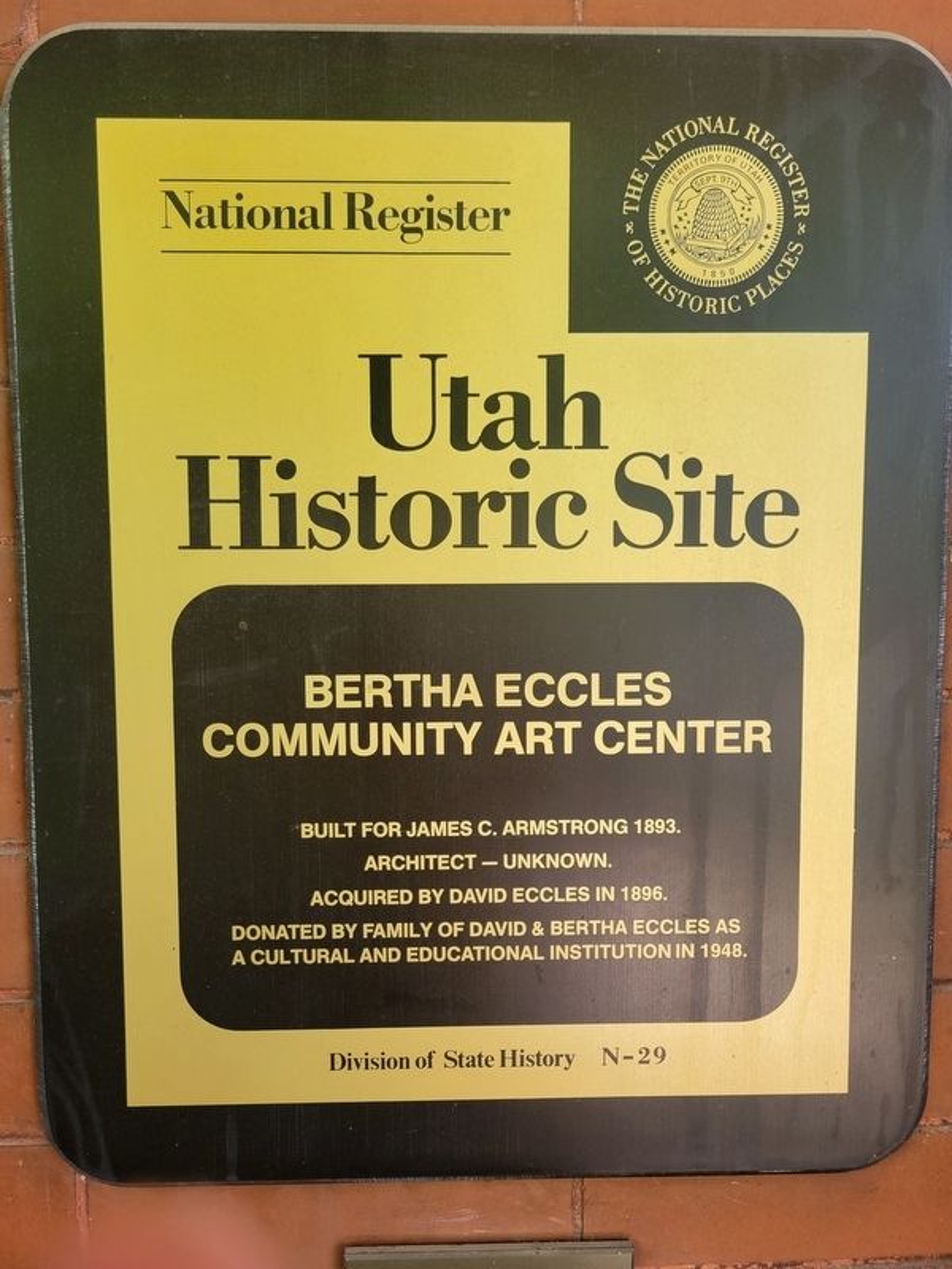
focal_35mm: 26
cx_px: 476
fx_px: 953
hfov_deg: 53.1
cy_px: 634
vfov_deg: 67.3
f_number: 1.8
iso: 50
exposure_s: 1/120
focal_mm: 5.4
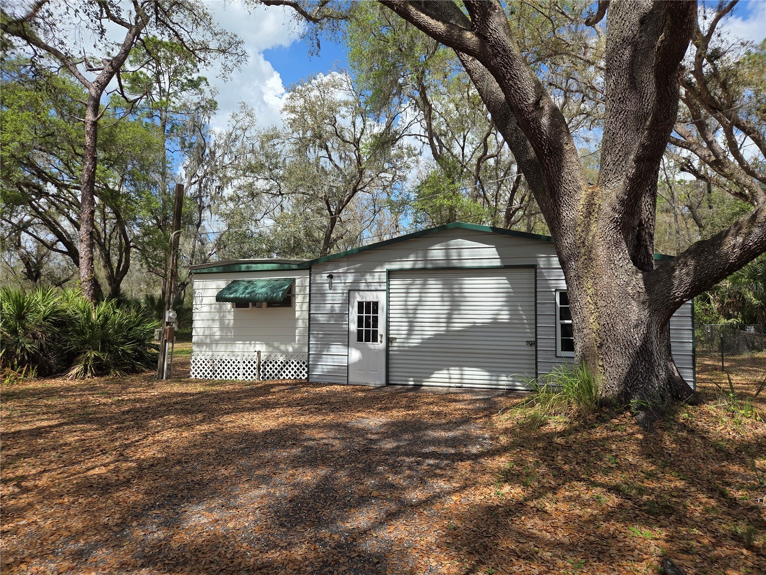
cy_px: 288
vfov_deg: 58.9
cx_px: 383
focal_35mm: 23
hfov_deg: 73.9
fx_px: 509
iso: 80
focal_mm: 5.4
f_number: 1.8
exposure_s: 1/3657
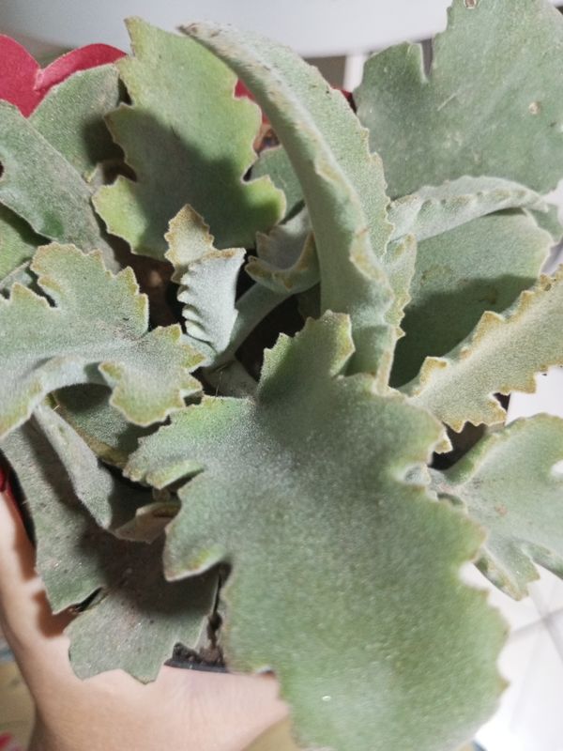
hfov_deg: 51.4
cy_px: 376
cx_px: 282
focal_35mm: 27
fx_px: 586
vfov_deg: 65.3
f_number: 1.6
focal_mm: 4.11
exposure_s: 1/50
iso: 920
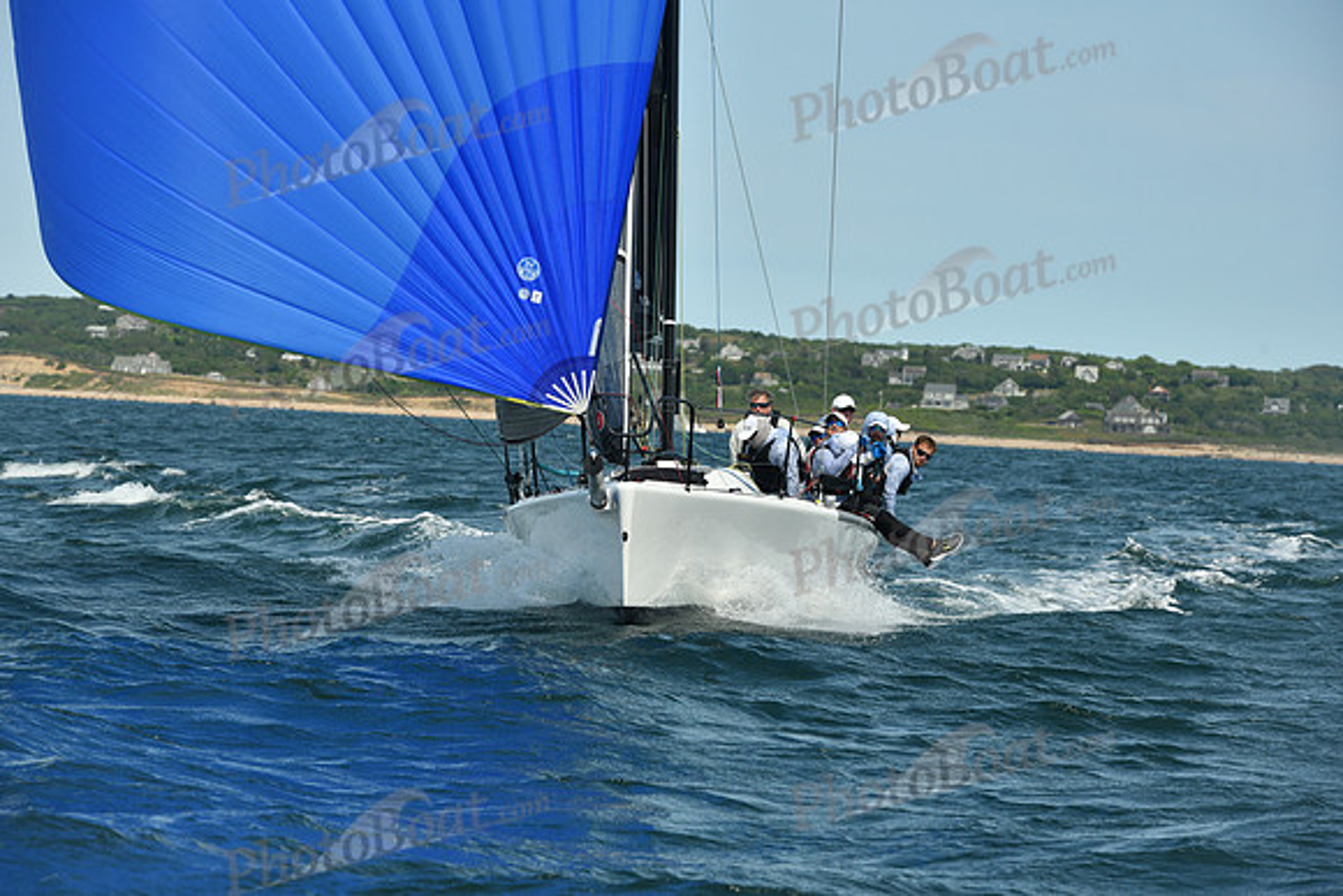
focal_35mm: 165
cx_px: 672
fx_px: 6157
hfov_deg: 12.4
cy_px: 448
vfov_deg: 8.3
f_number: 9
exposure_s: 1/1250
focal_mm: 165
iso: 320
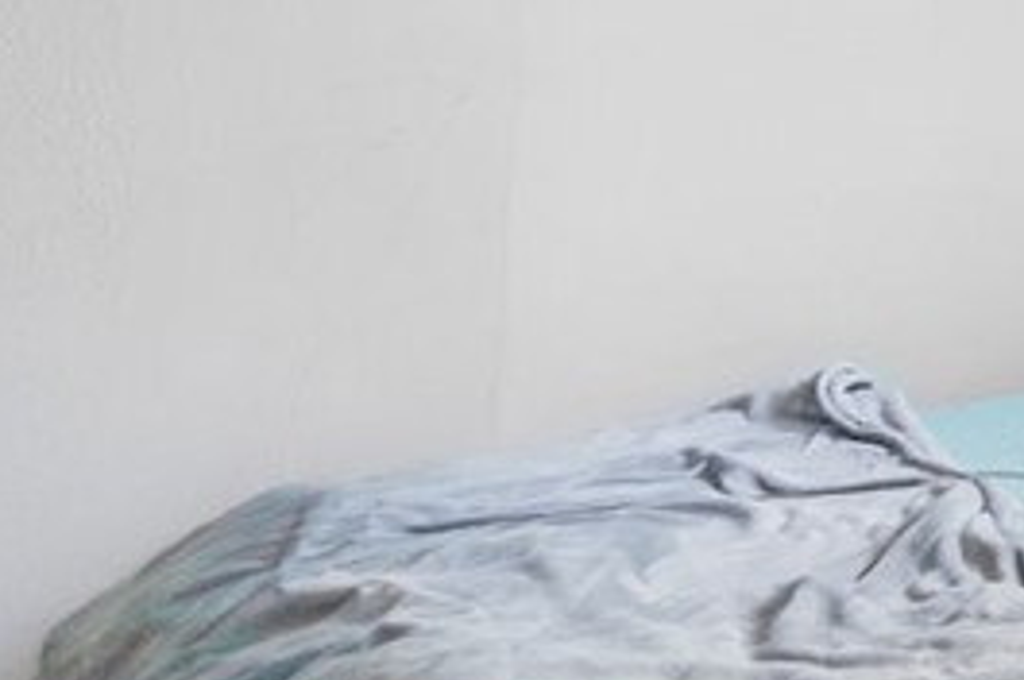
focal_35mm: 58
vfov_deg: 22.2
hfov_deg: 23.0
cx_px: 1743
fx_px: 1648
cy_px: -46
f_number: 7.1
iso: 320
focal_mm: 10
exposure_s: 1/6
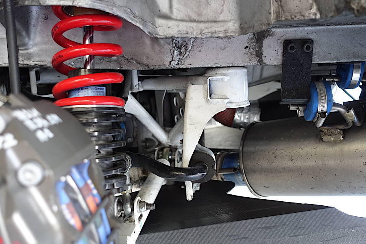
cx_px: 183
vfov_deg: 35.9
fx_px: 376
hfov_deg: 51.9
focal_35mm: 37
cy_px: 122
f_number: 2.8
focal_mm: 13.53
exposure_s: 1/40
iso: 500
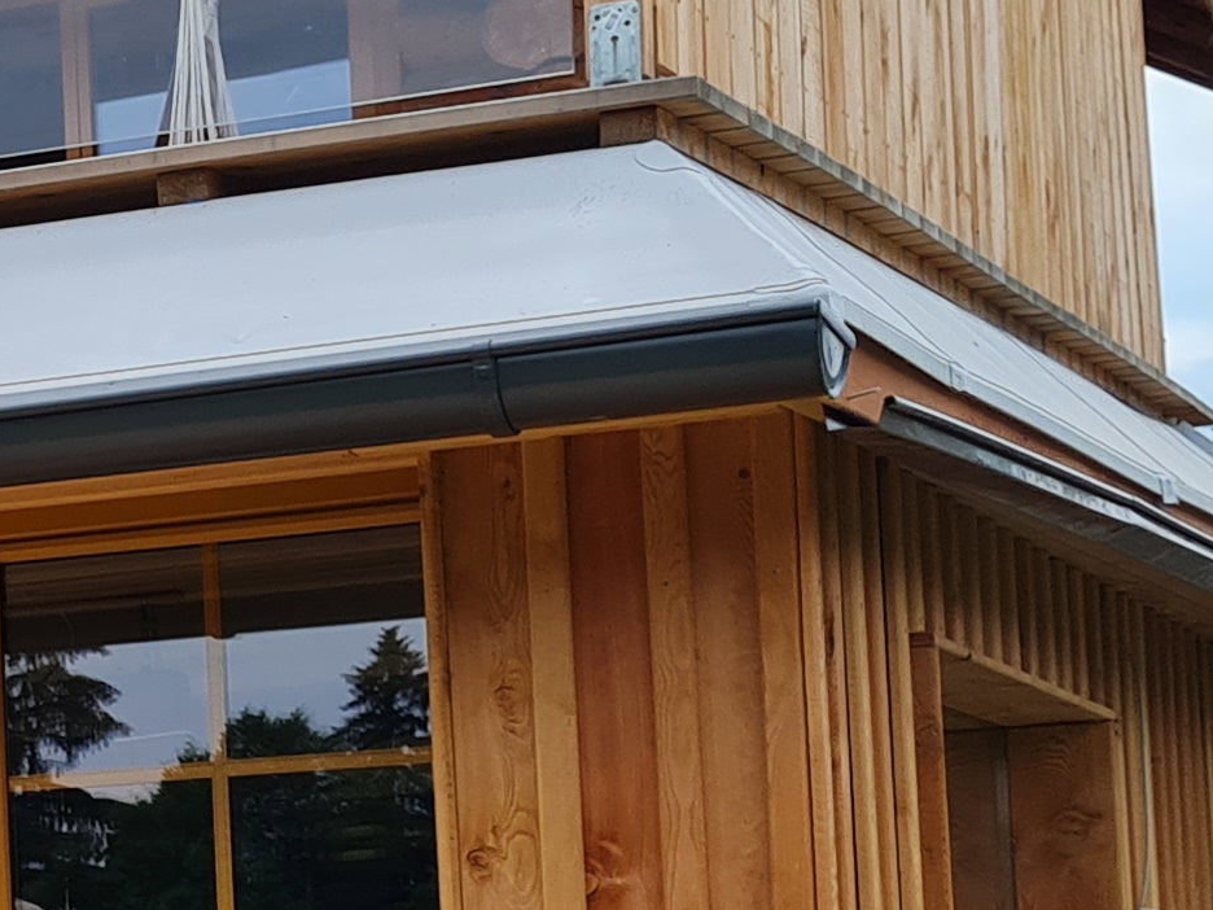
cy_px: 892
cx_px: -463
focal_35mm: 112
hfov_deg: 16.4
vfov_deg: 13.1
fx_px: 3925
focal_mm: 5.4
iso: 50
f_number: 1.8
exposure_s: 1/2120
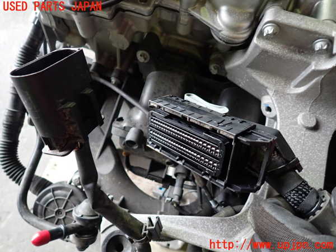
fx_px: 243
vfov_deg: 54.9
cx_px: 168
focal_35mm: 25
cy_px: 126
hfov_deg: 69.4
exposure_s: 1/30
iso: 250
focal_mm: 4.5
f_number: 2
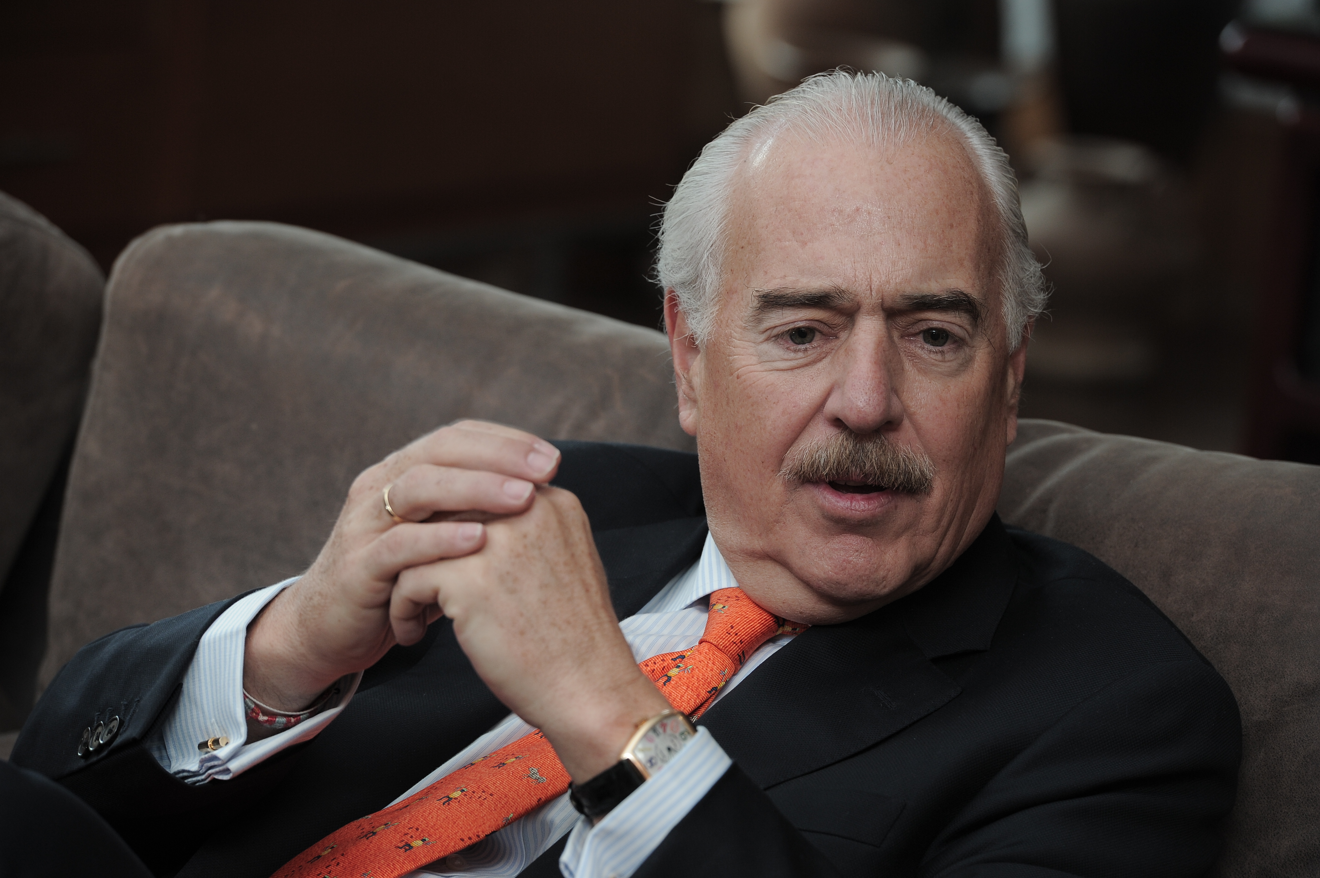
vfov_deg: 6.9
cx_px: 660
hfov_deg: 10.3
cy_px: 439
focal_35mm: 200
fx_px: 7329
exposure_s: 1/160
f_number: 6.3
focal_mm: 200
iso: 800
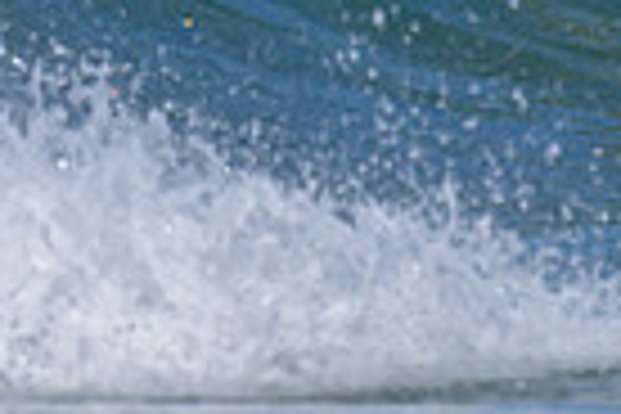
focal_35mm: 4586
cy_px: -214
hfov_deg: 0.4
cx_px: 1288
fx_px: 79102
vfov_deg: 0.3
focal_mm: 800
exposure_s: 1/2000
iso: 200
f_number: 6.3
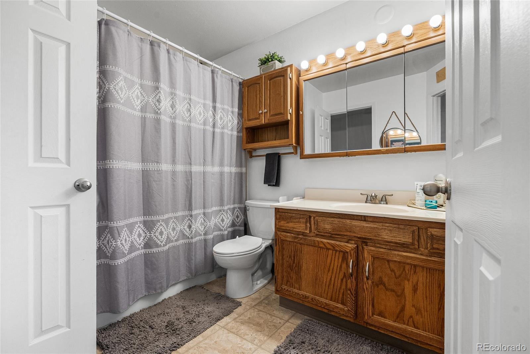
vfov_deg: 73.8
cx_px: 265
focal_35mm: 16
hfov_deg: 96.7
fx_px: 236
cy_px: 177
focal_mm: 16
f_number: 8
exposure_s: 1/250
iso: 640
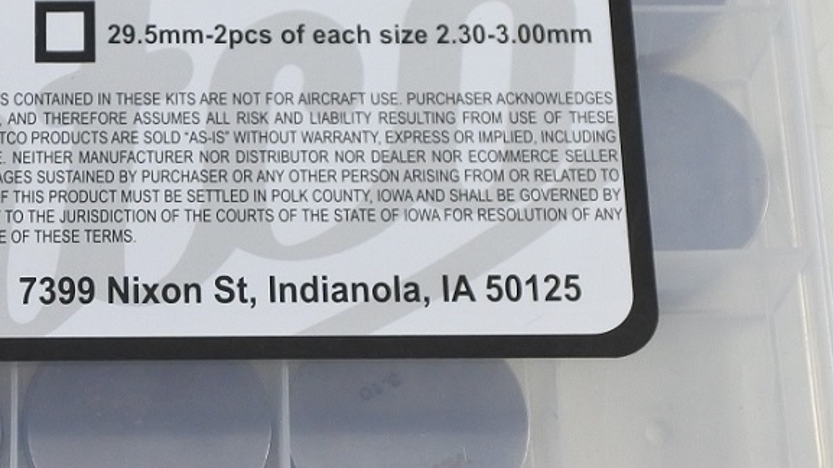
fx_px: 2186
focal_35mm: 99
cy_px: 77
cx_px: -11
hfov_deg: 20.8
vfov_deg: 12.2
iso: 400
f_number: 4
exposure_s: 1/125
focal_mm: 14
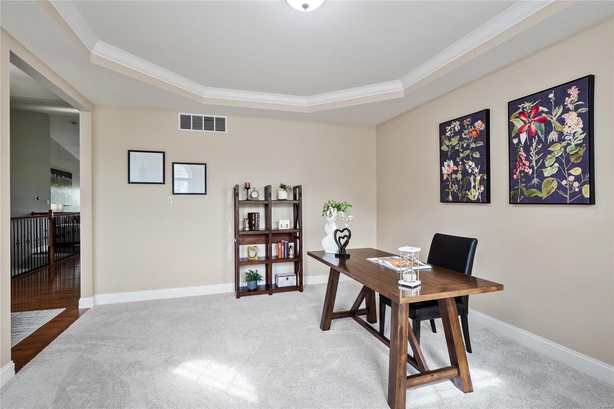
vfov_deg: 67.4
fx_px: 307
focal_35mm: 18
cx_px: 307
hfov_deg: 90.0
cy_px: 204
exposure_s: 1/20
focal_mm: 9
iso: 400
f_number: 6.3
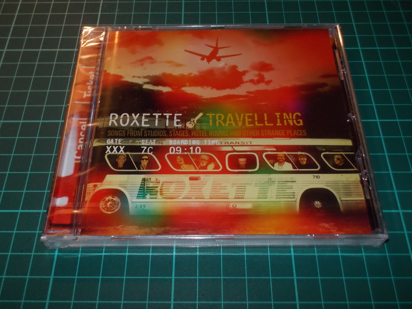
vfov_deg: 38.7
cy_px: 154
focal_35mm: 37
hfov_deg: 50.1
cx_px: 206
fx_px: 440
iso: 200
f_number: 3.7
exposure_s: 1/30
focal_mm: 5.2
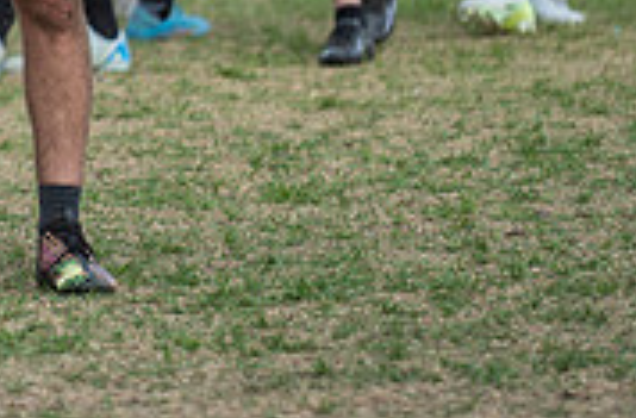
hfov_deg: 2.9
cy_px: -251
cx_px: -114
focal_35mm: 720
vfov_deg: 1.9
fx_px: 12664
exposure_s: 1/2500
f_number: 3.2
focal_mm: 200
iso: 160
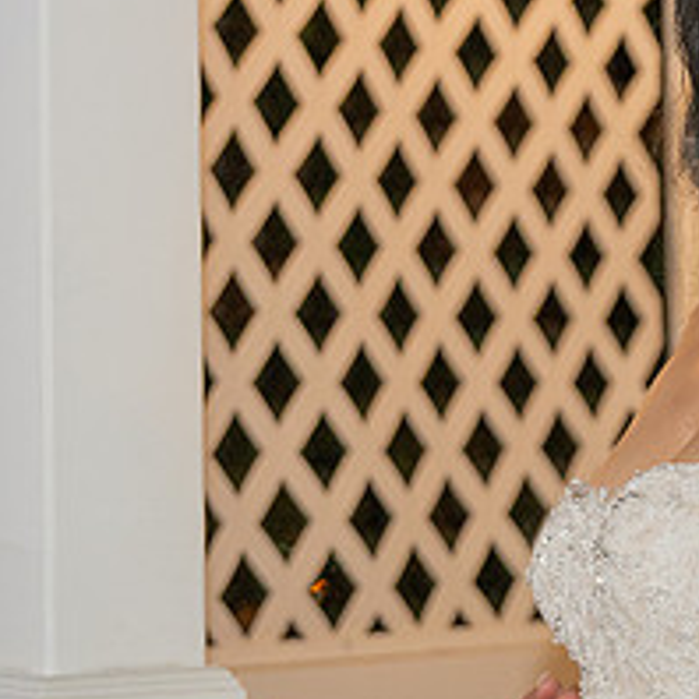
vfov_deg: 8.7
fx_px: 4615
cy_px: 233
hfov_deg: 8.5
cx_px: 968
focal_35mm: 202
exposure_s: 1/200
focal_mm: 70
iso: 1600
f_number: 4
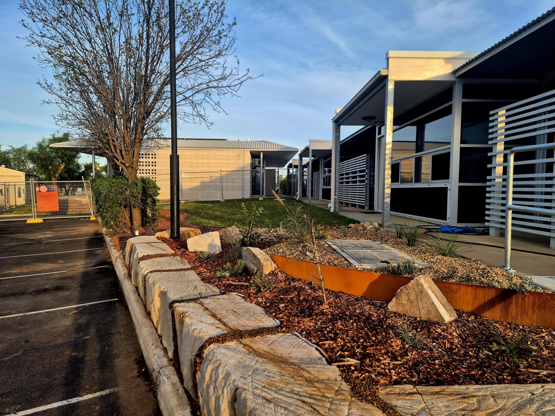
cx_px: 278
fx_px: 369
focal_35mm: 23
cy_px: 208
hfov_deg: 73.9
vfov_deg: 58.9
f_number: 1.8
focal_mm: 5.4
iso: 25
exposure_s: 1/455
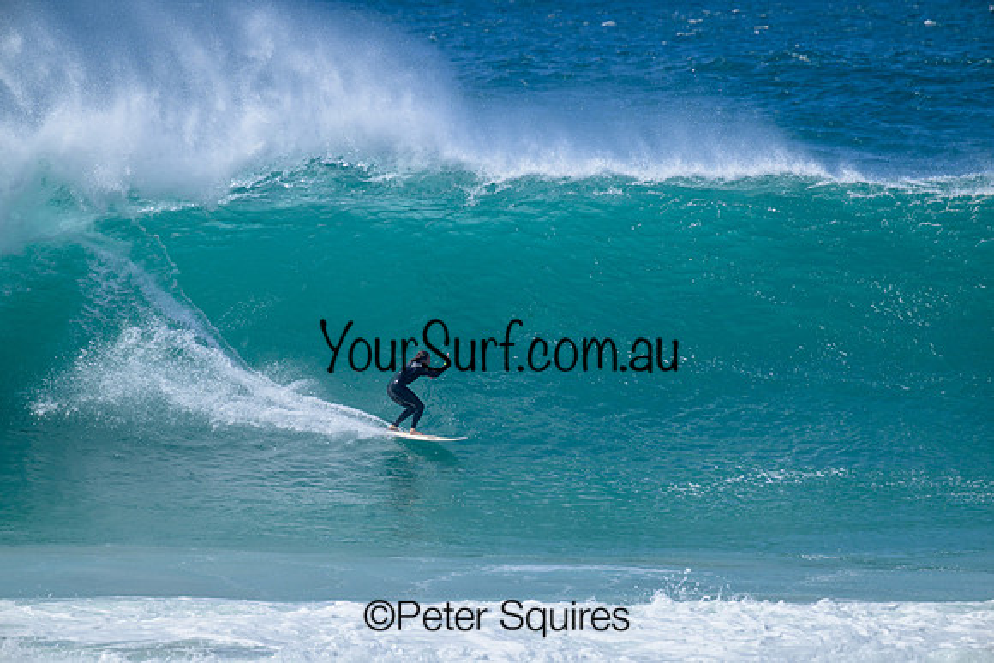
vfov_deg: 2.5
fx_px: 15465
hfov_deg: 3.7
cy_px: 332
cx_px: 497
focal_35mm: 560
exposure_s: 1/2000
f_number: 8
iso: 560
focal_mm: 560
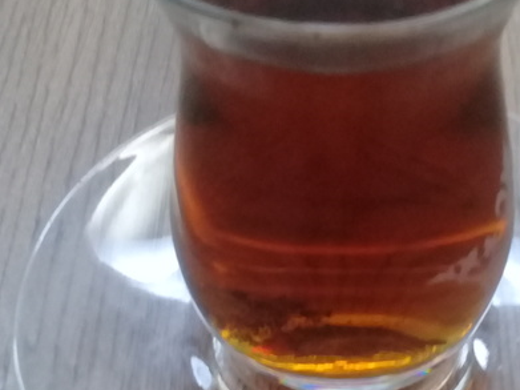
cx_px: 342
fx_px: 1096
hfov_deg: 26.5
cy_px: 276
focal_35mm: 73
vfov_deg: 20.1
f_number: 2.2
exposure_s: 1/17
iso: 400
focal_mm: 3.3
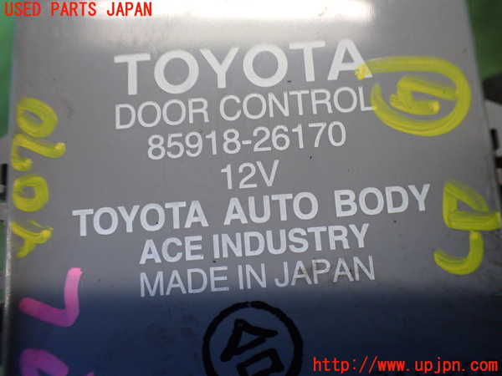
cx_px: 251
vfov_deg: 46.8
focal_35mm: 30
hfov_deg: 60.0
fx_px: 435
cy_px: 188
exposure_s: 1/125
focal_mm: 5.4
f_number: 2.3
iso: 800
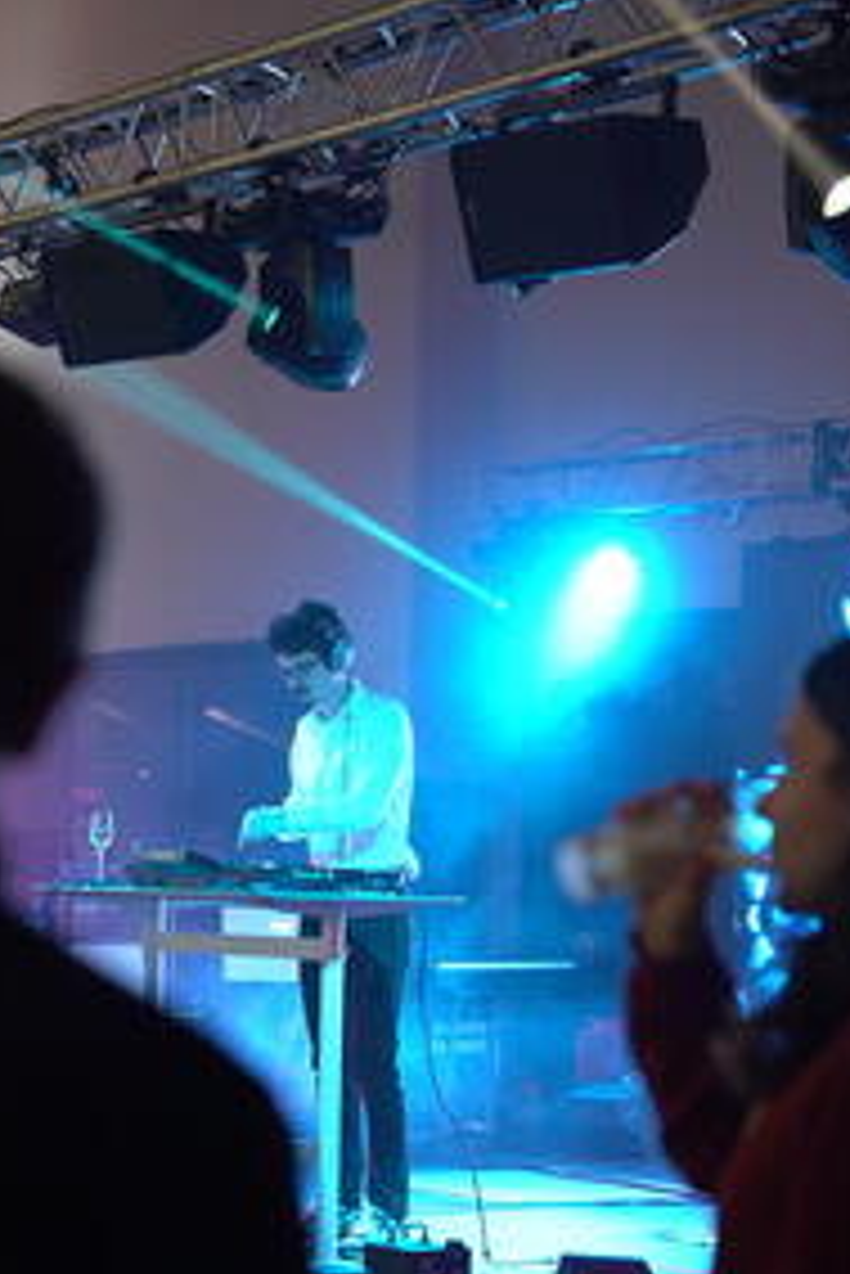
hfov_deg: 13.8
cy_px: 788
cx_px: 331
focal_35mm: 99
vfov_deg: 20.6
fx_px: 3502
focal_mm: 70
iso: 3200
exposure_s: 1/100
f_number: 2.8
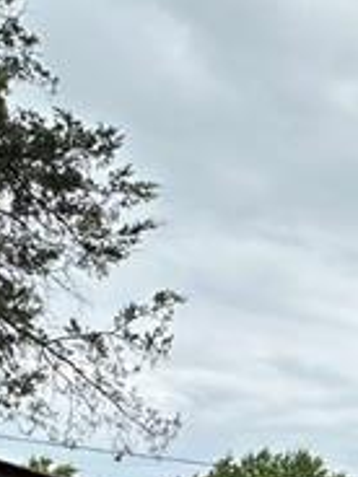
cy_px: 682
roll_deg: -2.0
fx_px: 1076
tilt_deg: +1.0
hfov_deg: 16.2
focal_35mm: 78
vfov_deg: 21.6
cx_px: 630
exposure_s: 1/1335
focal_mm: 2.22
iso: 50
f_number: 2.2
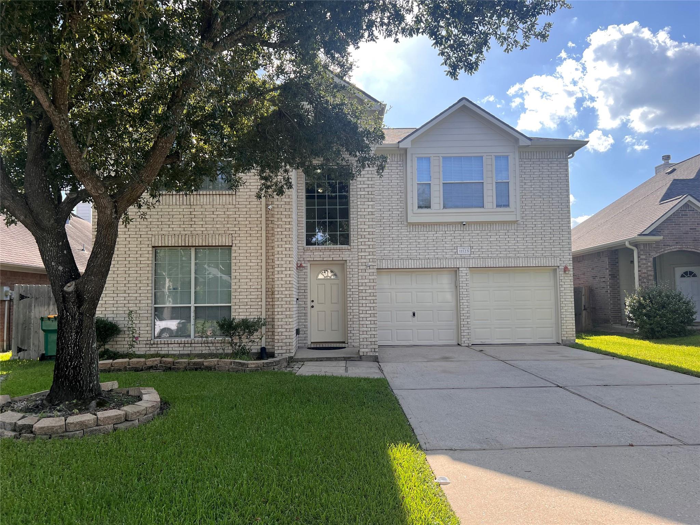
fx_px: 526
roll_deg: +1.6
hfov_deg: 67.3
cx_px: 350
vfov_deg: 53.1
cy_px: 262
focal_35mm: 26
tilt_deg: +3.3
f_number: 1.5
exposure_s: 1/1511
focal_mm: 5.7
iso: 50
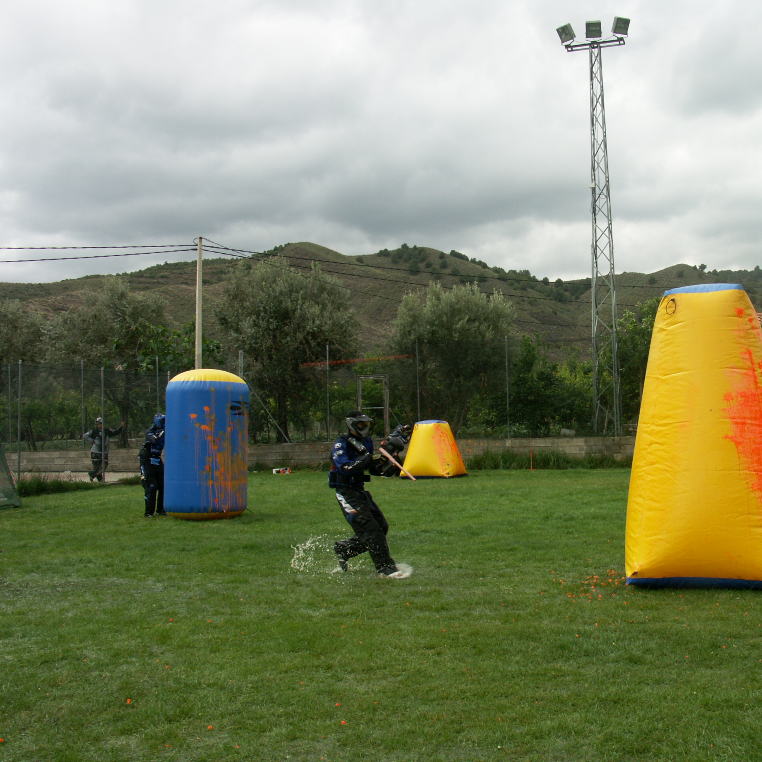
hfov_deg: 43.3
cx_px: 498
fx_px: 946
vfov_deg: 43.9
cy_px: 380
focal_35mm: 38
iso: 64
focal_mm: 8.35
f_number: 5.6
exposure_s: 1/250
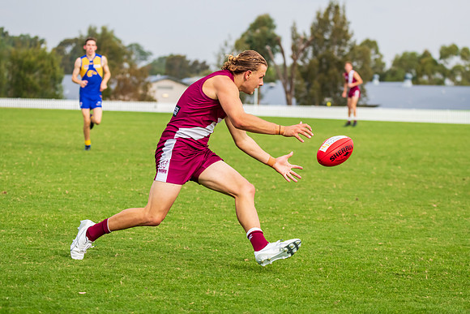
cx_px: 233
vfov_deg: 9.0
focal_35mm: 152
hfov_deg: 13.5
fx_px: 1986
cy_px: 157
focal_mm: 150
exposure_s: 1/1250
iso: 1000
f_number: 7.1
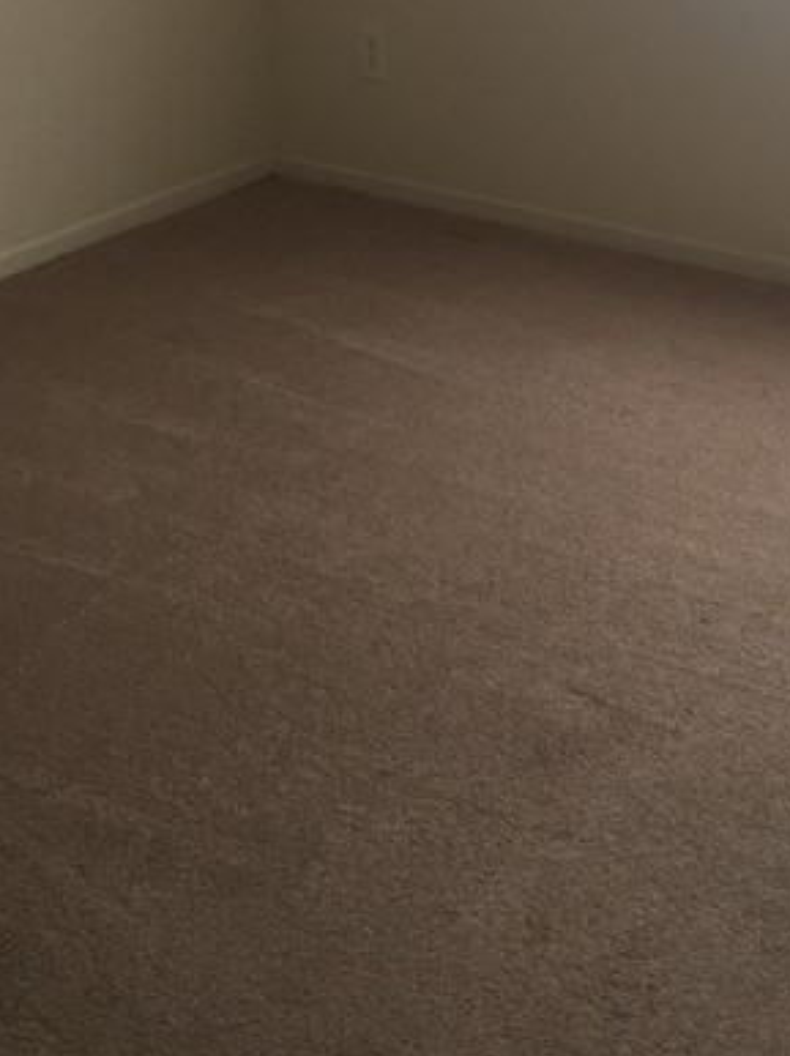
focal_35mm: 77
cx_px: 413
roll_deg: +1.6
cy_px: -98
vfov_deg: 23.8
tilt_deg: -10.4
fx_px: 2346
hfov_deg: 19.1
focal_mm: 4.15
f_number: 2.2
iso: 50
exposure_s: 1/120
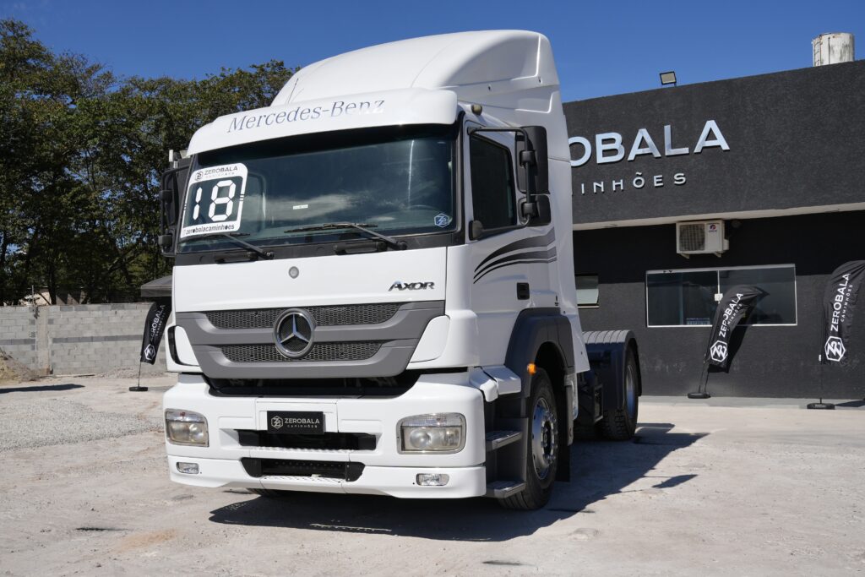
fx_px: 858
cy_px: 288
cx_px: 432
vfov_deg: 37.2
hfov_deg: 53.5
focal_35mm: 36
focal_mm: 23.8
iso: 100
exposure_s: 1/500
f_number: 8
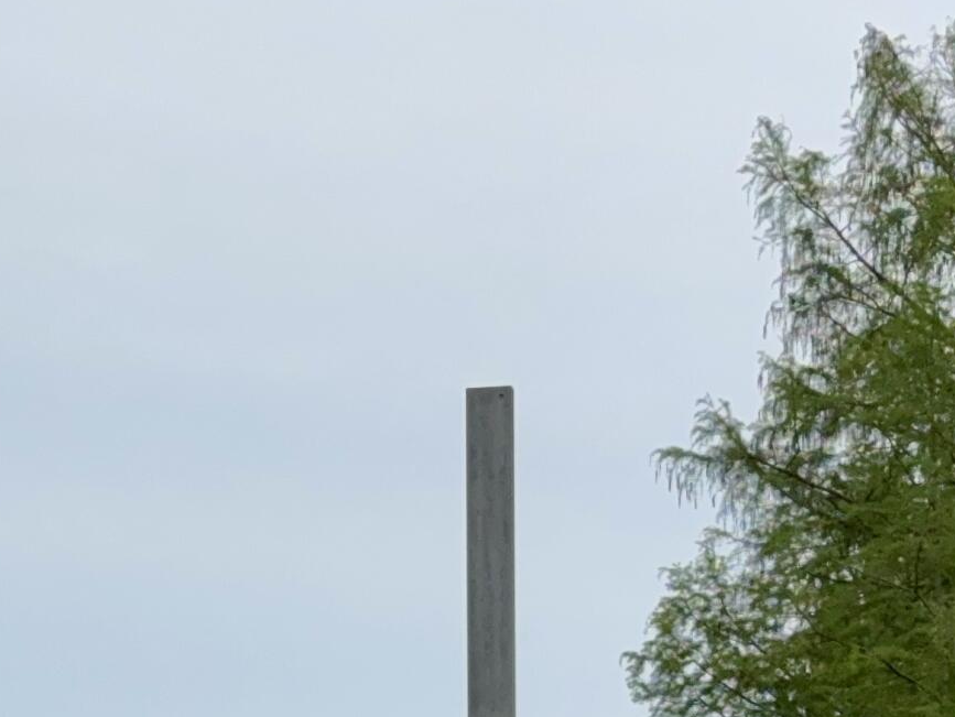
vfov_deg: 8.7
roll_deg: +0.4
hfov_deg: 11.7
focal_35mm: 166
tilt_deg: +0.8
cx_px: -162
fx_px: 4582
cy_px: 1140
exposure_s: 1/7937
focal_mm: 6.76
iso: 64
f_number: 1.78
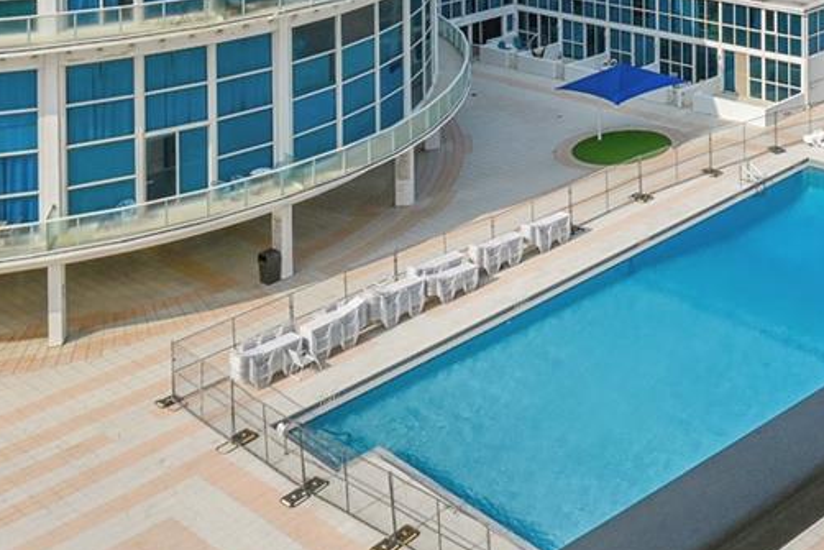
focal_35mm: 53
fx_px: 1204
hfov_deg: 32.8
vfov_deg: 22.1
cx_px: 919
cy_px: -232
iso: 100
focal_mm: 16.5
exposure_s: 1/400
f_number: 10
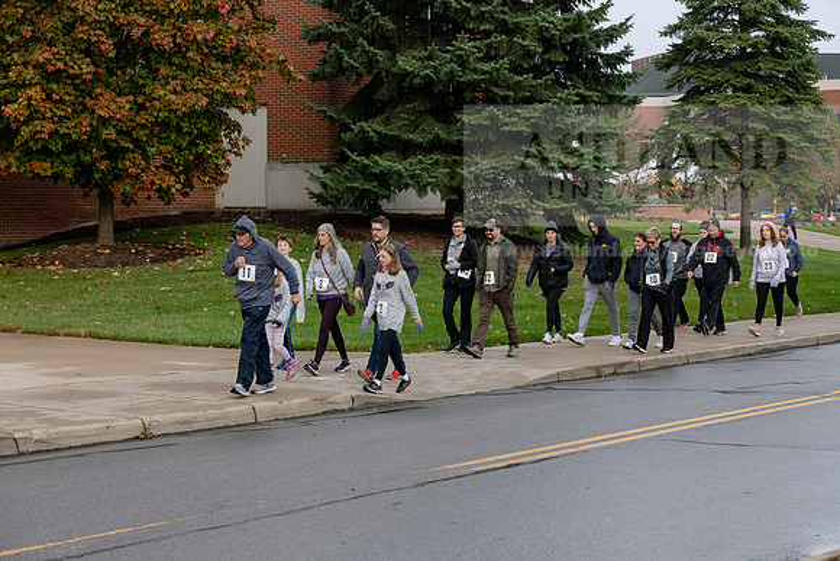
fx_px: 1984
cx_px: 420
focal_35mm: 85
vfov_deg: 16.1
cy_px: 280
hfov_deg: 23.9
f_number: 6.3
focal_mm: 85
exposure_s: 1/500
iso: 640
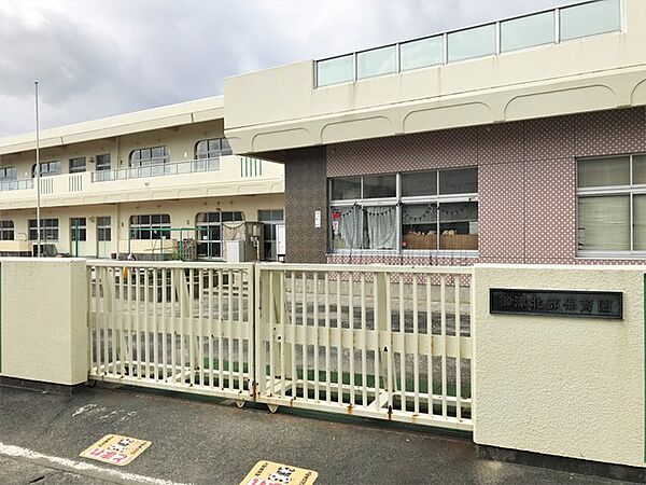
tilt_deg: +0.1
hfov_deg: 63.4
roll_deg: +1.2
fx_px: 523
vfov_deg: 49.7
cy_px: 242
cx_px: 323
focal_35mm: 28
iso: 20
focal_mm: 3.99
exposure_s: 1/2740
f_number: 1.8
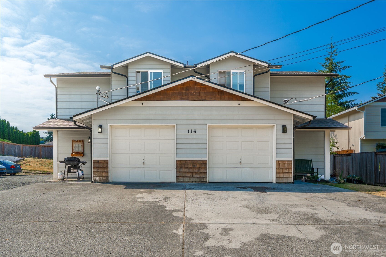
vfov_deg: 53.1
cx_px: 193
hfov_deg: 73.7
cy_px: 128
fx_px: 257
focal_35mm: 24
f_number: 7.1
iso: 100
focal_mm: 24
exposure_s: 1/250
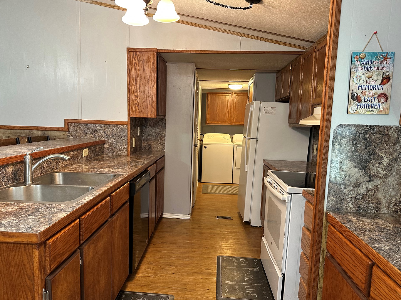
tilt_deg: -6.8
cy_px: 152
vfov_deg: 54.9
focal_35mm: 25
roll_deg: -0.7
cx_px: 196
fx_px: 290
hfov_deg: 69.4
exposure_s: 1/60
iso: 250
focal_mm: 6.86
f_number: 1.78
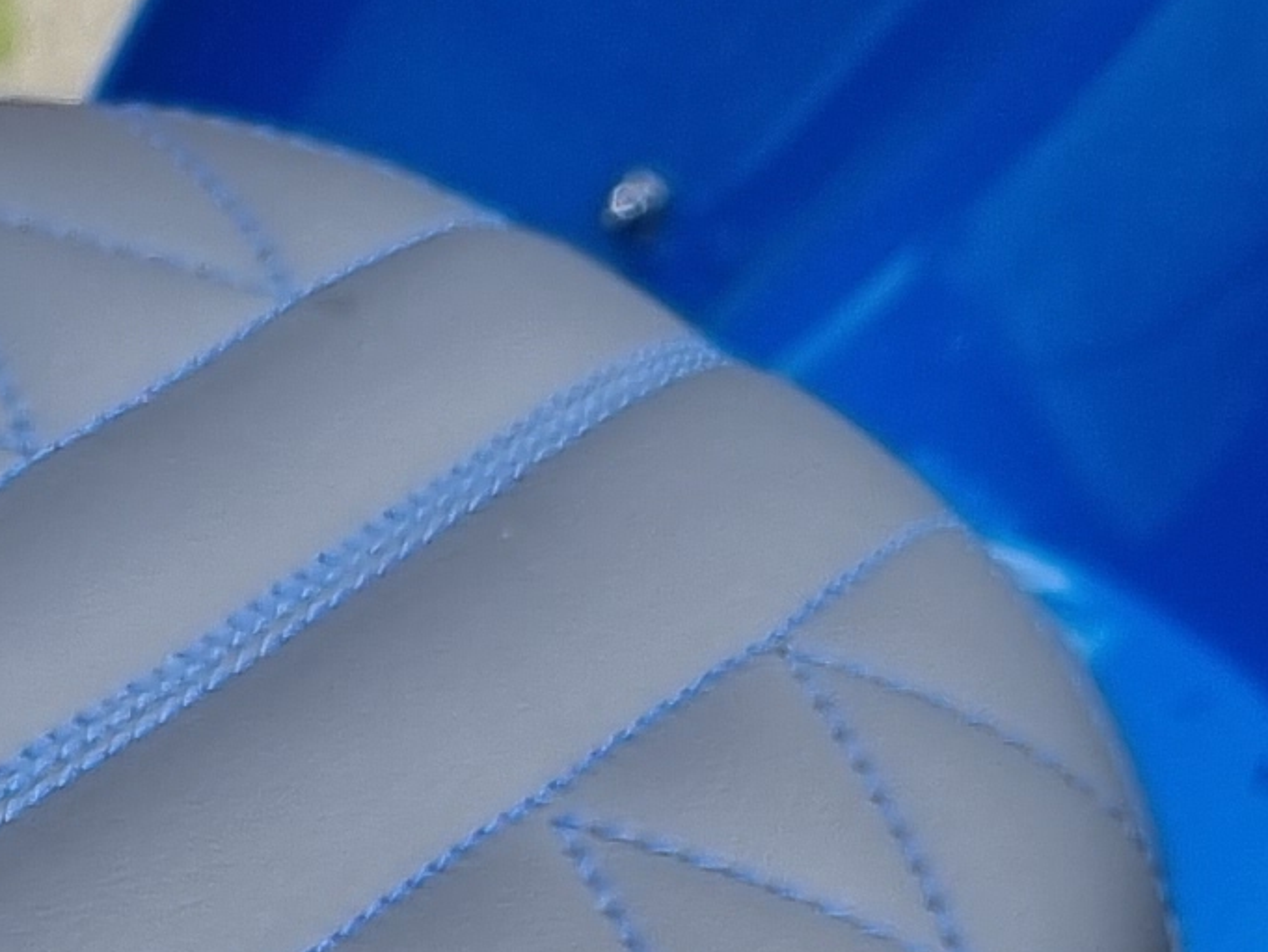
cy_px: 2034
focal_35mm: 154
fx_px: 5642
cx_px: -1052
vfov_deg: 9.0
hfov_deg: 11.8
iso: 50
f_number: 1.8
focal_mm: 5.4
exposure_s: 1/427
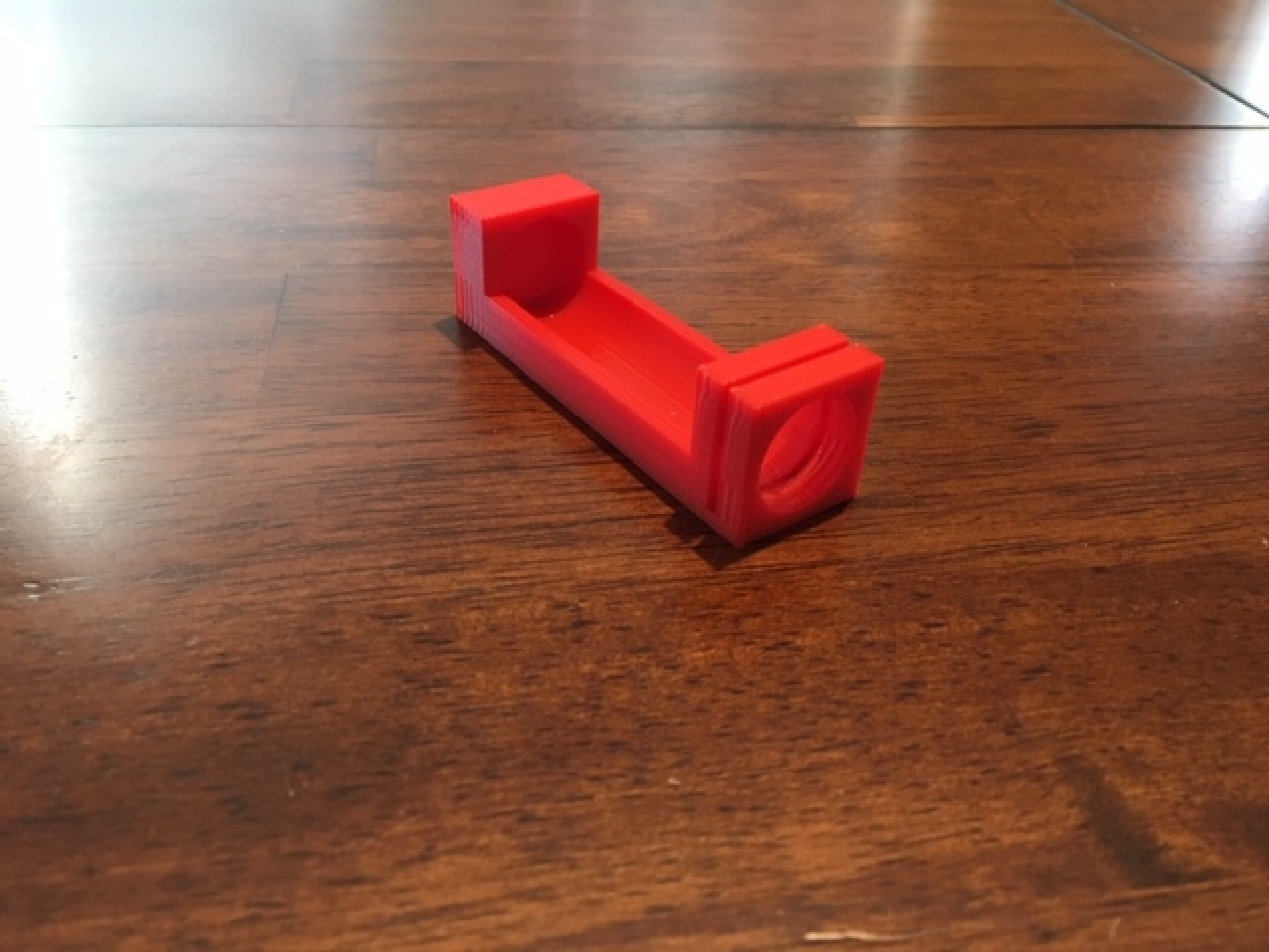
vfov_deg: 48.2
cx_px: 634
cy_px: 476
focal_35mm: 29
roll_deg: -3.0
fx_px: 1063
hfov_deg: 61.7
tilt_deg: -35.2
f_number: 2.2
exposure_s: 1/30
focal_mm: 4.15
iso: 125
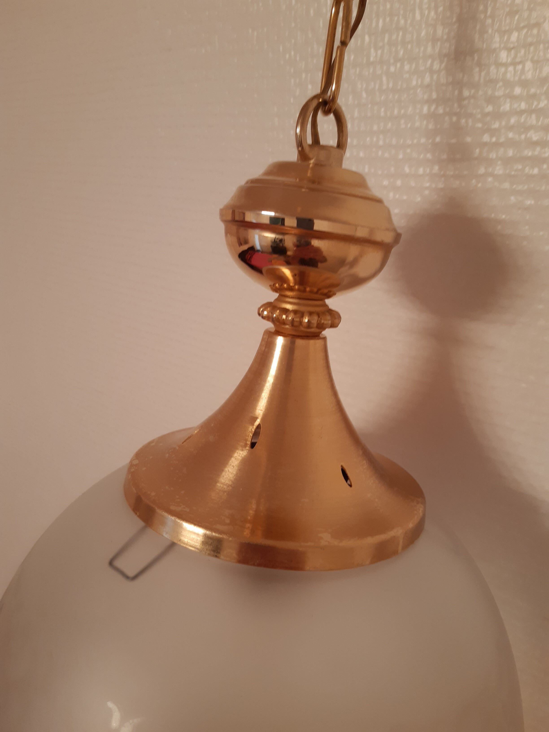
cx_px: 274
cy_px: 366
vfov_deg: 67.3
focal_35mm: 26
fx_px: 550
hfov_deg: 53.1
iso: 80
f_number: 1.7
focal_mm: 3.92
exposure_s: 1/33
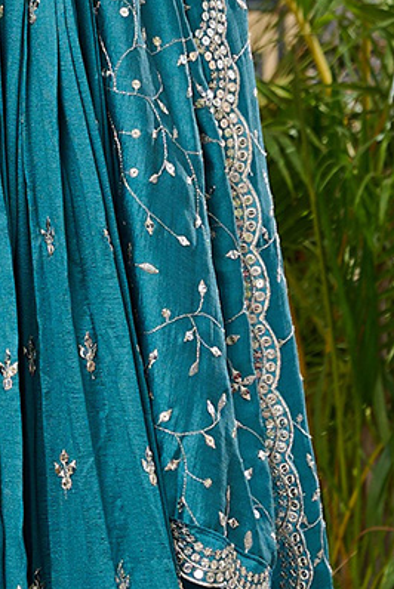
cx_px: -147
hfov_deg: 4.5
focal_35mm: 305
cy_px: 130
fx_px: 4998
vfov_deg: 6.7
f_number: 4.5
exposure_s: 1/200
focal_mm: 81
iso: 79
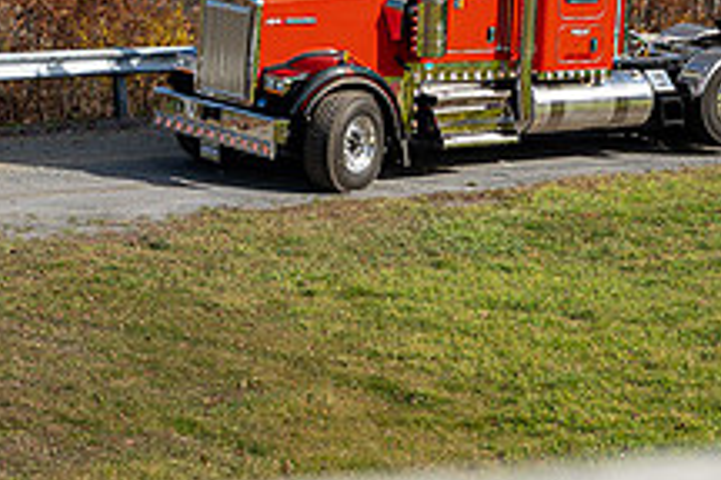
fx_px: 3284
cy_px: -42
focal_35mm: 164
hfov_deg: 12.5
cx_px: 497
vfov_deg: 8.3
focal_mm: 61
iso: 100
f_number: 2.5
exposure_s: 1/50
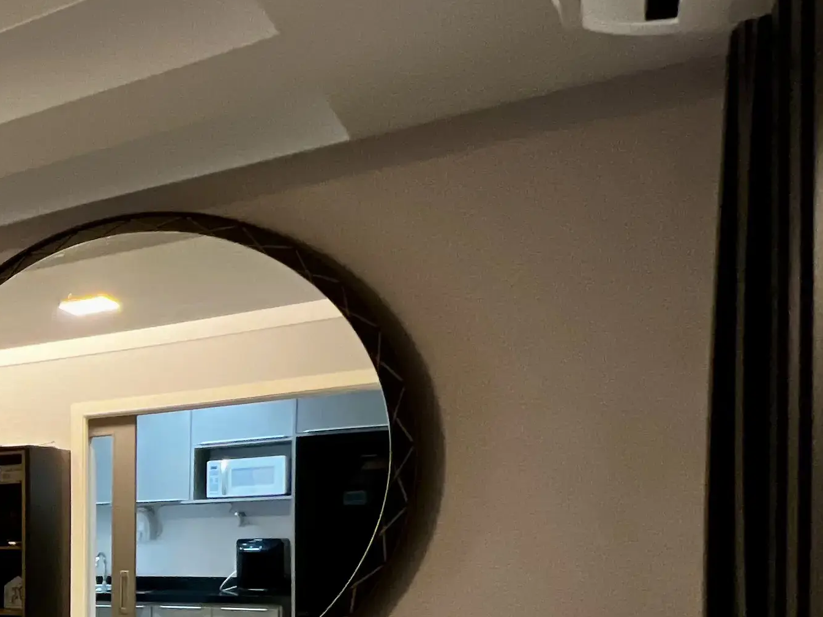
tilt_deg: -0.4
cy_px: 553
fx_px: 927
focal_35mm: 39
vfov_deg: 34.8
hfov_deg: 31.0
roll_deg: +0.4
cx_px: -351
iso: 320
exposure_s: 1/60
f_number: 1.8
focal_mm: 1.57
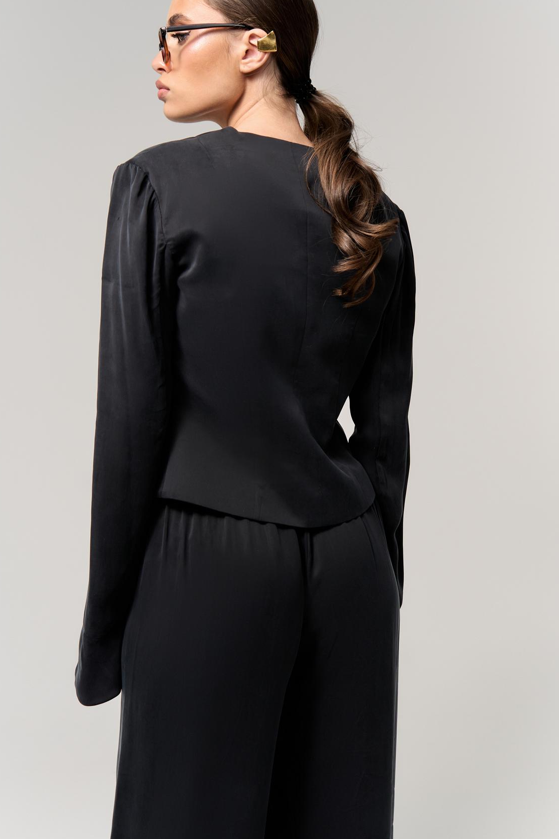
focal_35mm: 38
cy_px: 375
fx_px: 885
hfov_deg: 35.0
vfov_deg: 50.6
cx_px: 248
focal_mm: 31
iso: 100
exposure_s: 1/160
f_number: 4
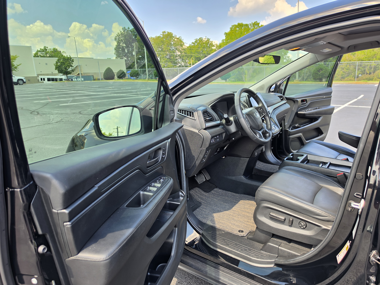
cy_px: 142
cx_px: 190
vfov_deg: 58.9
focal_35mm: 23
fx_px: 252
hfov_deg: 73.9
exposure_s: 1/217
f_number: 1.4
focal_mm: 6.5
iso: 10
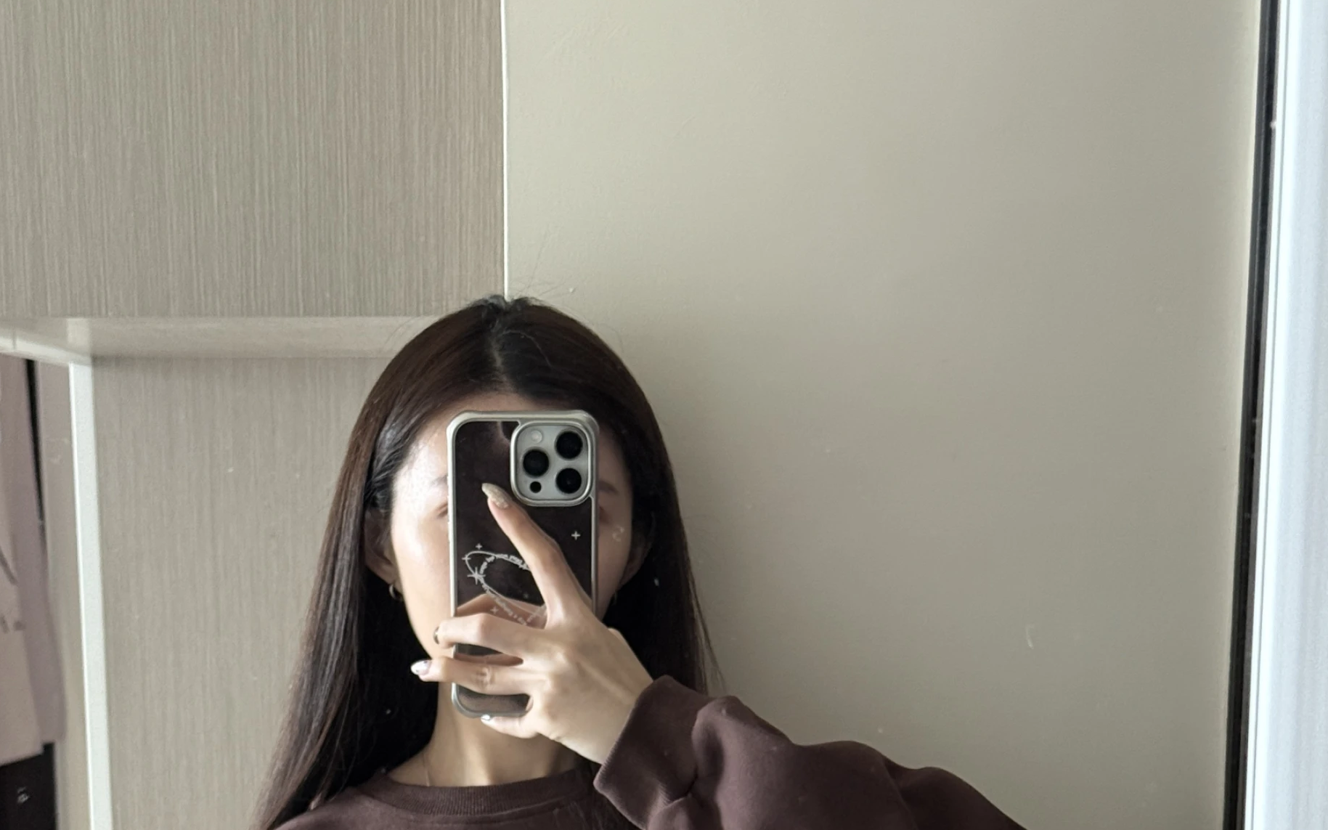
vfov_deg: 15.8
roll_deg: +0.0
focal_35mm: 79
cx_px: 592
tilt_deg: -9.9
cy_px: 1021
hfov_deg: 26.1
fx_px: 2859
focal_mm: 6.76
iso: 500
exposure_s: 1/40
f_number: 1.78
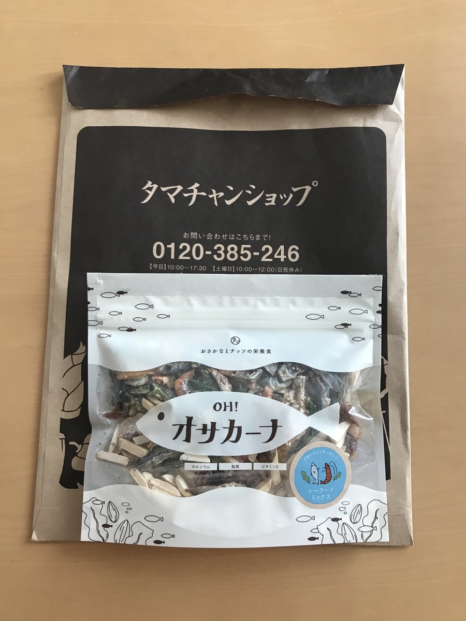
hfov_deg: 49.7
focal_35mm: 28
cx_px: 233
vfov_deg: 63.4
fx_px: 503
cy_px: 310
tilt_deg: -82.7
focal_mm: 3.99
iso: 25
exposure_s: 1/30
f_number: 1.8
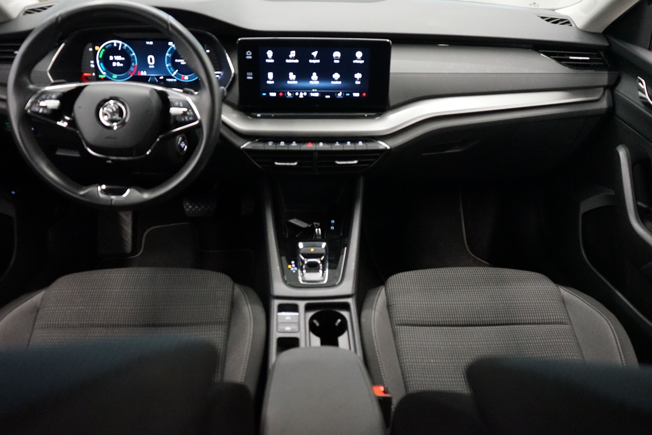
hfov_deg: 61.9
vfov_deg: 43.6
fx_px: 543
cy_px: 218
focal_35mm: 30
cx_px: 326
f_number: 3.5
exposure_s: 1/125
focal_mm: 30
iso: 6400
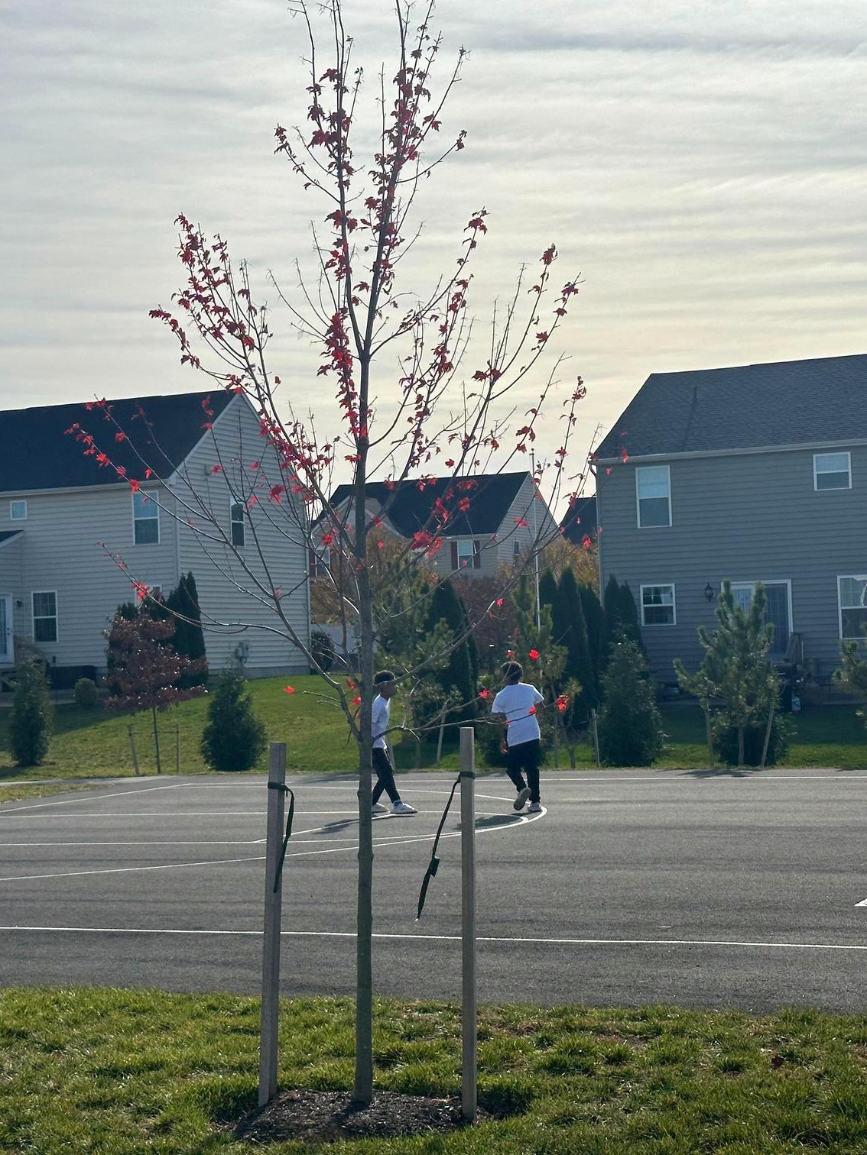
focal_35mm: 65
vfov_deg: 29.8
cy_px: 581
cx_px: 352
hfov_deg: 22.6
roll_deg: +2.2
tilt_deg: +2.9
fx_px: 2171
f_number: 1.78
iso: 64
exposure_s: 1/13699
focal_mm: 6.86
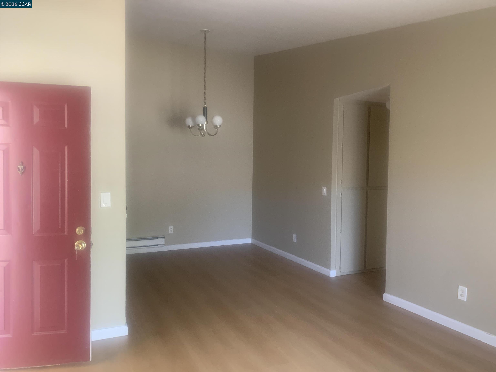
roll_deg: +0.2
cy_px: 186
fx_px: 373
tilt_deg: -0.1
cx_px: 248
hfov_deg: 67.3
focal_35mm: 26
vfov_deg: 53.1
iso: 250
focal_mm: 4.25
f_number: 1.8
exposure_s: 1/60
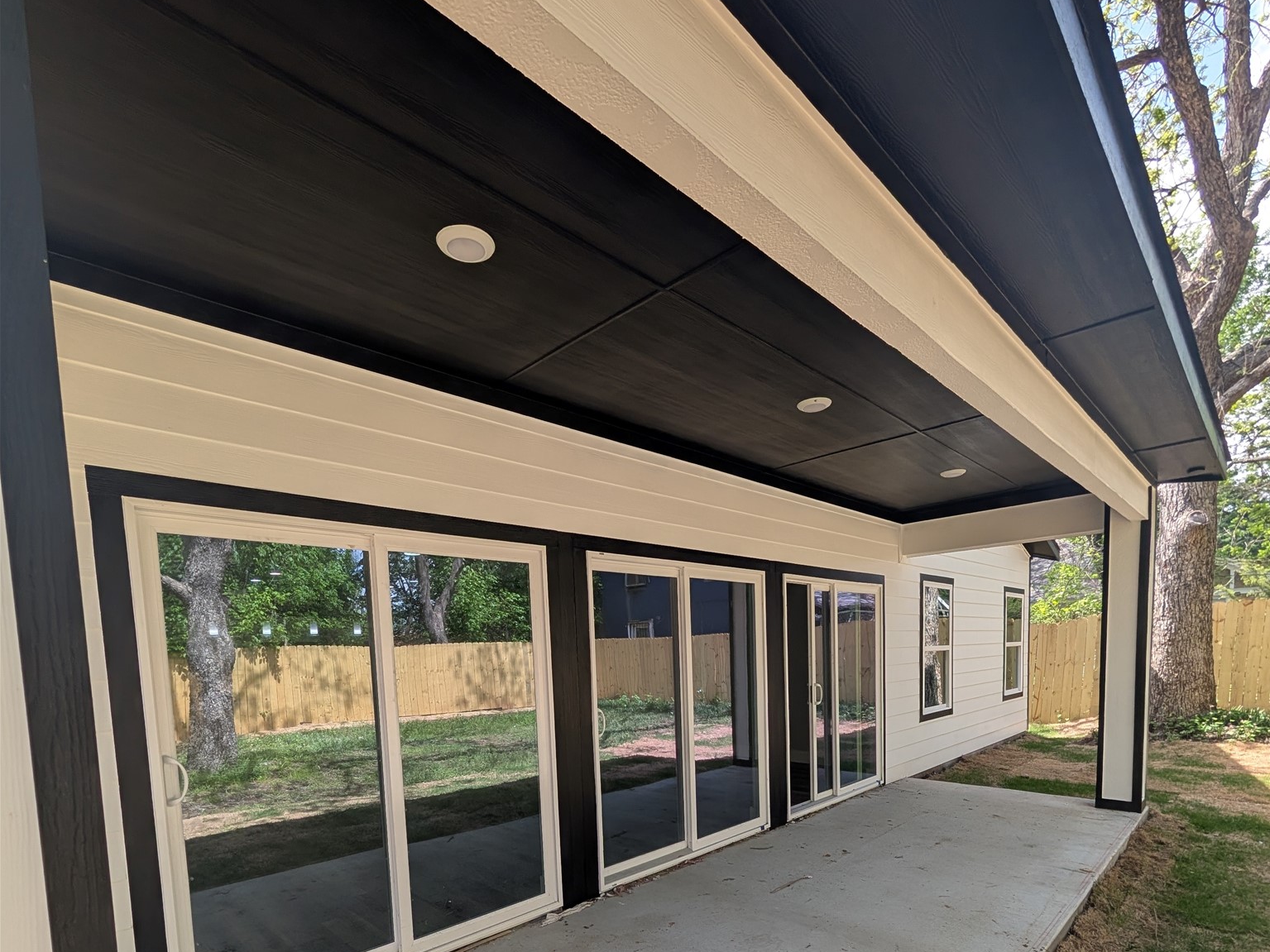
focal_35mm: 16
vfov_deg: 72.9
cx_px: 636
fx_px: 587
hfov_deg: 94.5
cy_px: 708
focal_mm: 2.02
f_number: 1.7
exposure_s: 1/636
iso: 45
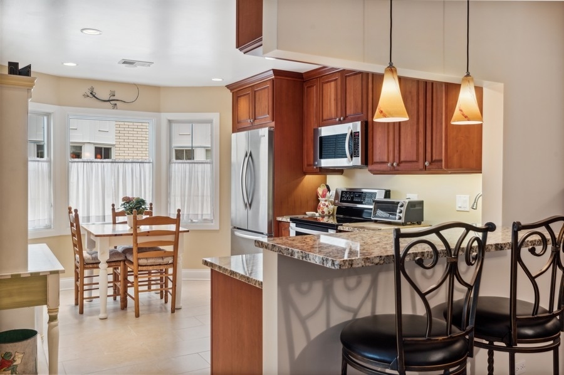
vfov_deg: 43.5
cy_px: 188
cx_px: 282
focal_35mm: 30
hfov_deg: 62.0
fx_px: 469
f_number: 8
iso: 200
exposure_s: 1/10
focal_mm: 30
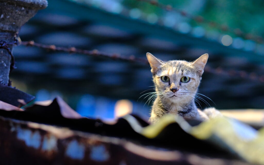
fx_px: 619
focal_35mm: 86
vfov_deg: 15.2
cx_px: 132
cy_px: 88
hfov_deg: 24.1
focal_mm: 56
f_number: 2.2
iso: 6400
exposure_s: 1/60
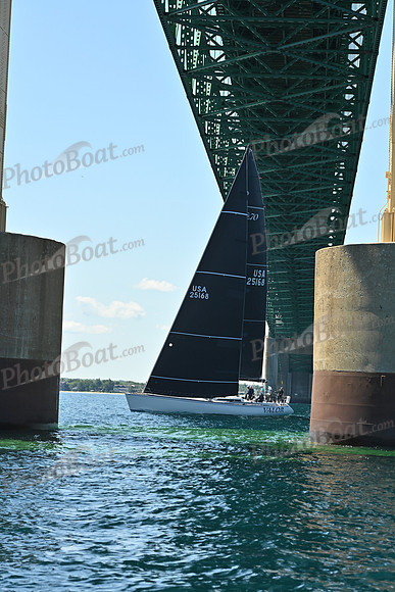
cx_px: 198
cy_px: 296
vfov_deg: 21.5
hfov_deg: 14.4
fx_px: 1562
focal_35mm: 95
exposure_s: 1/1000
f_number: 7.1
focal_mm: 95
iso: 320
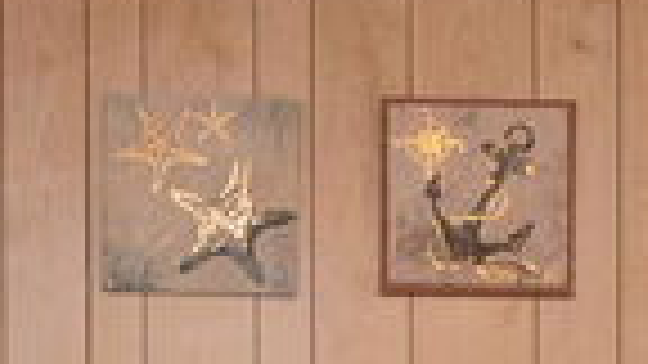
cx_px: 324
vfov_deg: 10.0
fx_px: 1942
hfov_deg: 18.9
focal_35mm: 113
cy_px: 712
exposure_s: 1/200
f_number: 5
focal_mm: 10
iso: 500
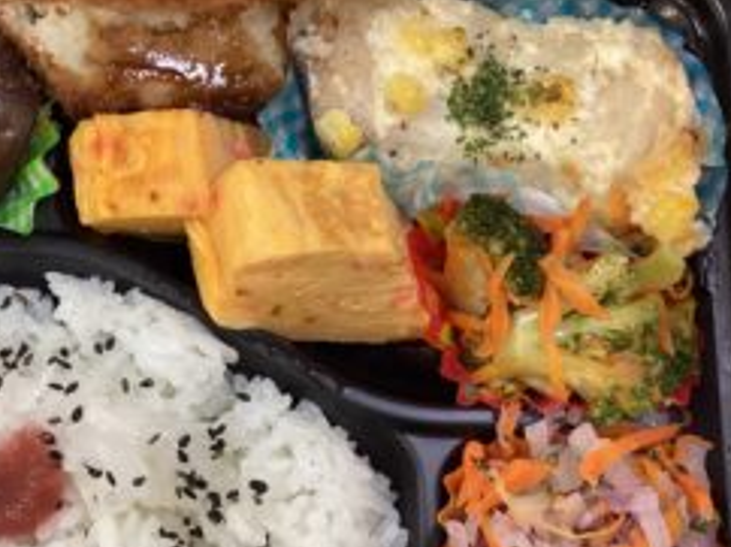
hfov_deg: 38.9
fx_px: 1013
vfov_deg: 30.2
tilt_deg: -78.4
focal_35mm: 48
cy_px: 295
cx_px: 210
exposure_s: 1/60
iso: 160
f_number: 2.4
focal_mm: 3.3
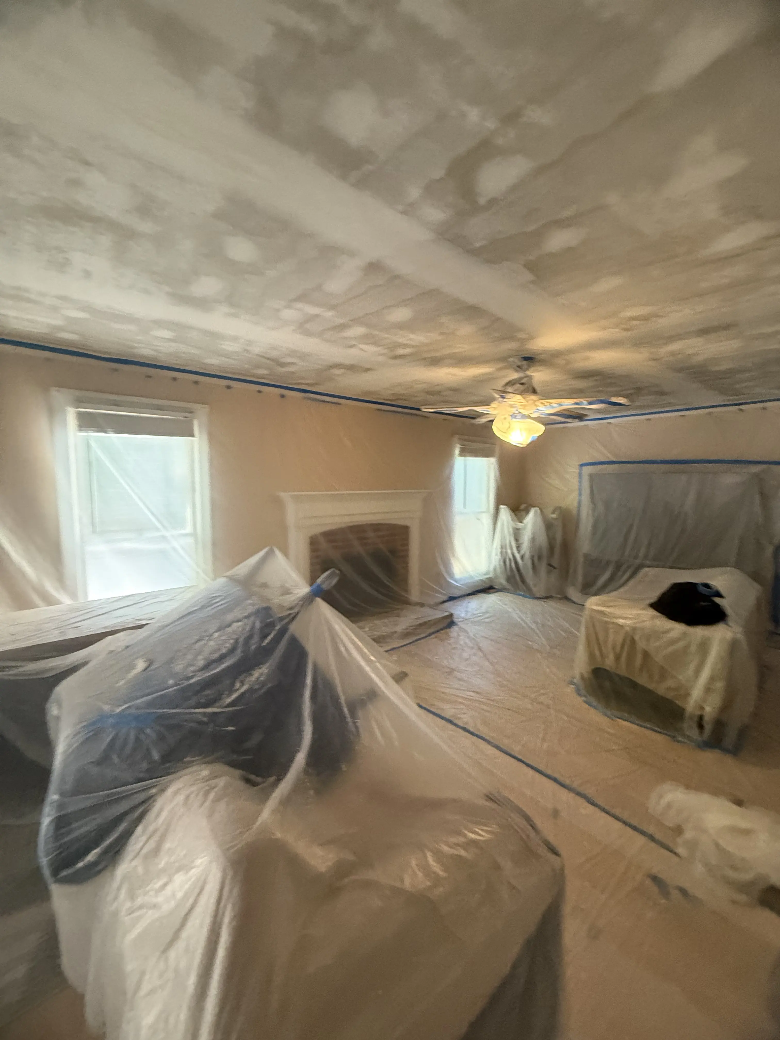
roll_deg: -1.2
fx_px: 421
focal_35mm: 14
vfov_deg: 102.1
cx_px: 390
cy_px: 520
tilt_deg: -6.1
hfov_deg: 85.7
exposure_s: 1/60
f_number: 2.2
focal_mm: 2.22
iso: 500
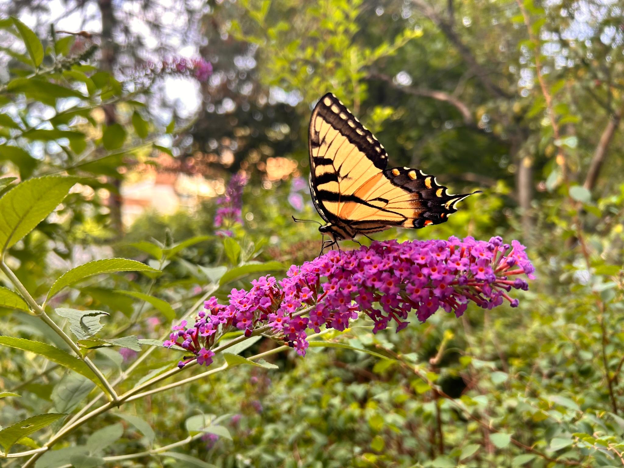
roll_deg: -3.8
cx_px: 312
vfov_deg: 53.1
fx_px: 469
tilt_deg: -1.7
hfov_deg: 67.3
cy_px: 234
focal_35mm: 26
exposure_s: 1/131
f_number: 1.5
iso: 32
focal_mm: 5.7
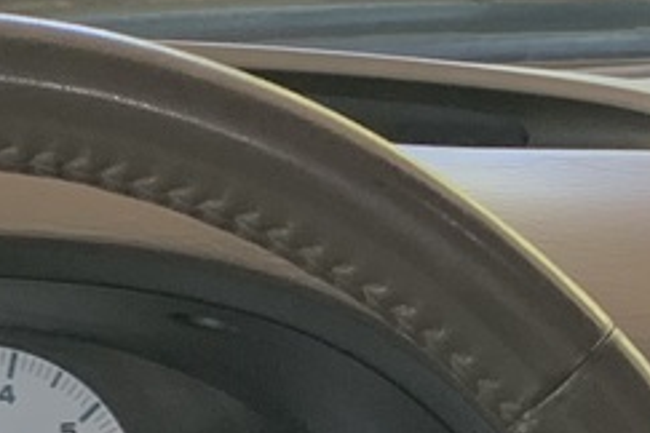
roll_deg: -2.7
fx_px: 3214
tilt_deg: -24.5
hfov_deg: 11.5
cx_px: 289
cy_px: 797
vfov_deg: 7.5
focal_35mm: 178
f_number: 1.8
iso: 80
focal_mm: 4.25
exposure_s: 1/121
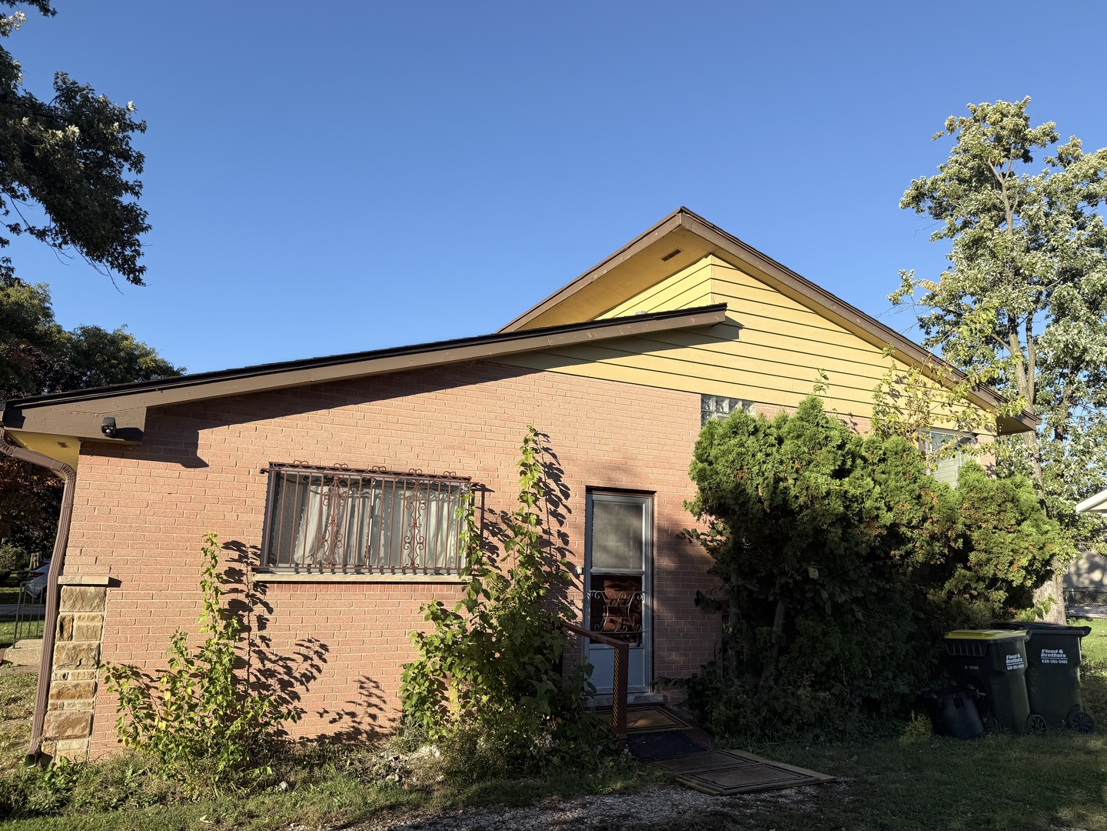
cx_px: 554
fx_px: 768
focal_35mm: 24
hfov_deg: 71.6
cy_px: 416
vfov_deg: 56.8
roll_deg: -1.8
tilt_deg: +12.1
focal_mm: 6.76
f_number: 1.78
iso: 80
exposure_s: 1/3021
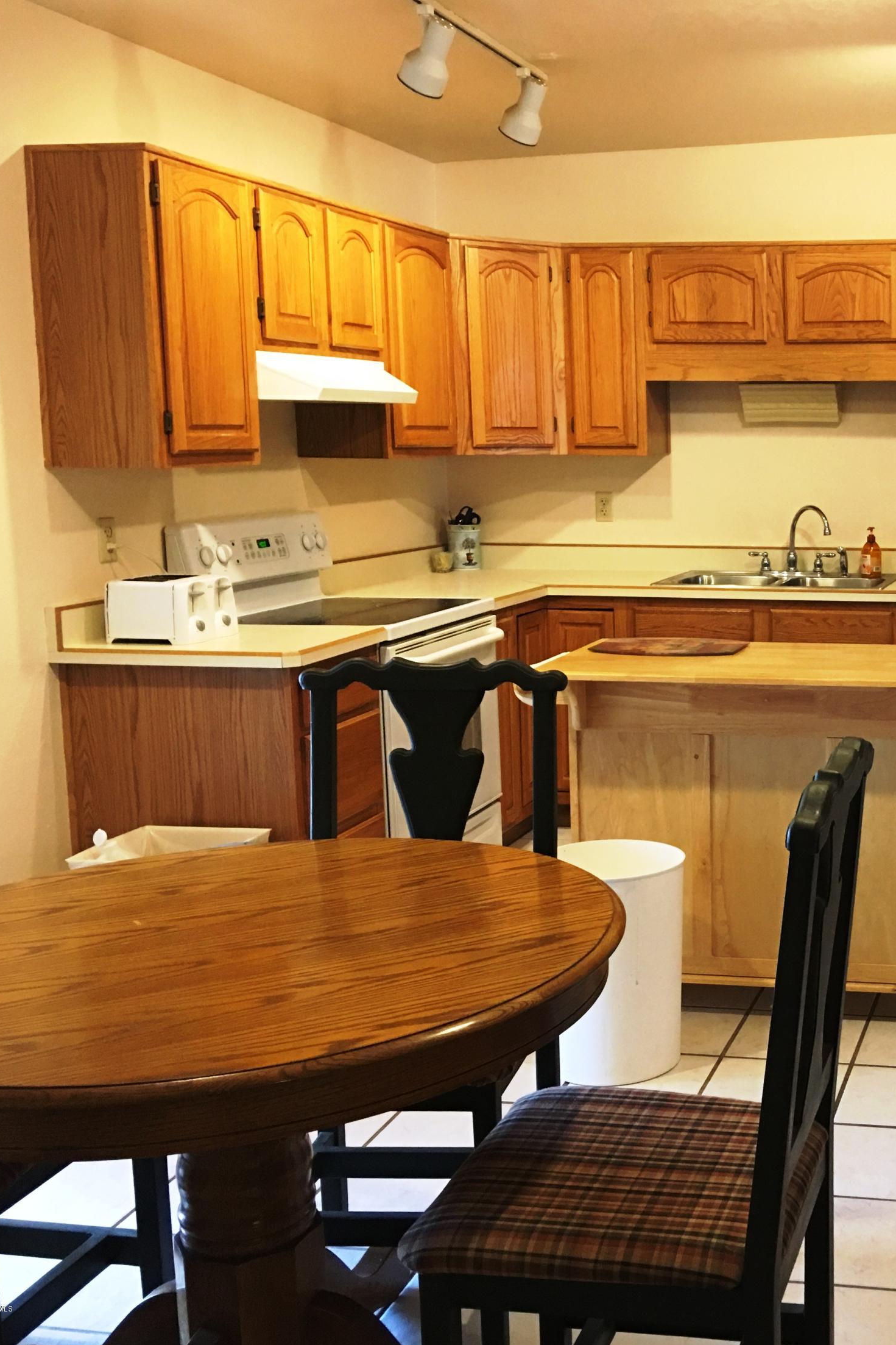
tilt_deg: -7.6
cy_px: 666
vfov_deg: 47.4
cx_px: 869
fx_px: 1531
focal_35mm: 41
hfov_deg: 30.6
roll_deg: +0.1
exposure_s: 1/15
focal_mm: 4.15
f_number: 2.2
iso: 100
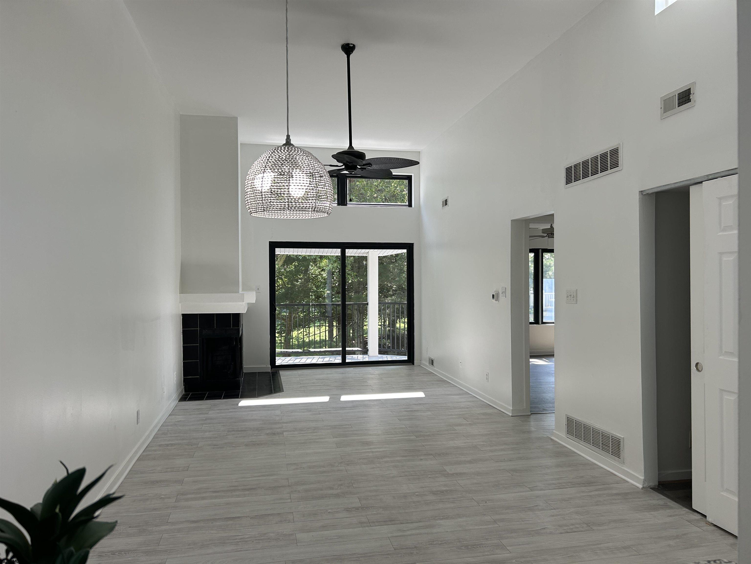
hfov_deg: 67.3
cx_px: 376
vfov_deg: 53.1
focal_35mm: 26
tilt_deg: -0.5
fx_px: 564
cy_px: 282
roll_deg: +0.6
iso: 40
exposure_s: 1/250
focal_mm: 5.7
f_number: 1.5
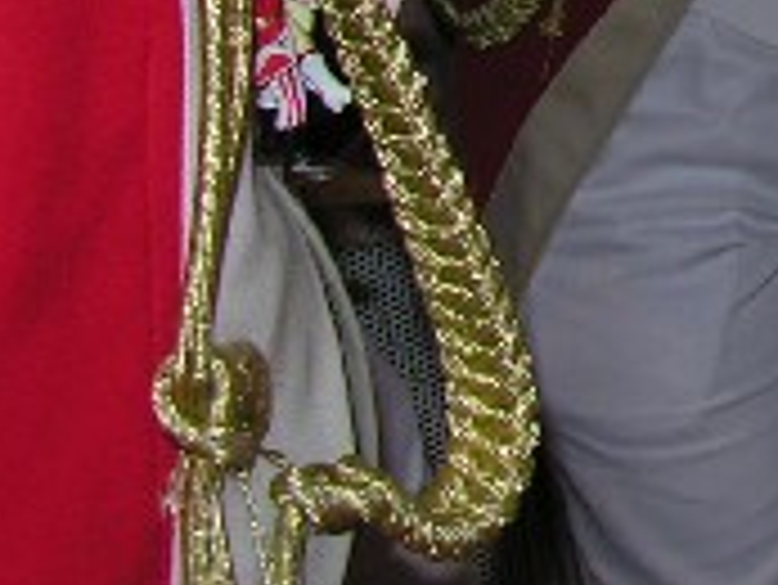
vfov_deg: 8.8
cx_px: 1691
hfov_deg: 10.8
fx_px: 3644
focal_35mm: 162
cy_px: -486
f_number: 2.8
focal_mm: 8.9
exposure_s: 1/60.1
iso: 50
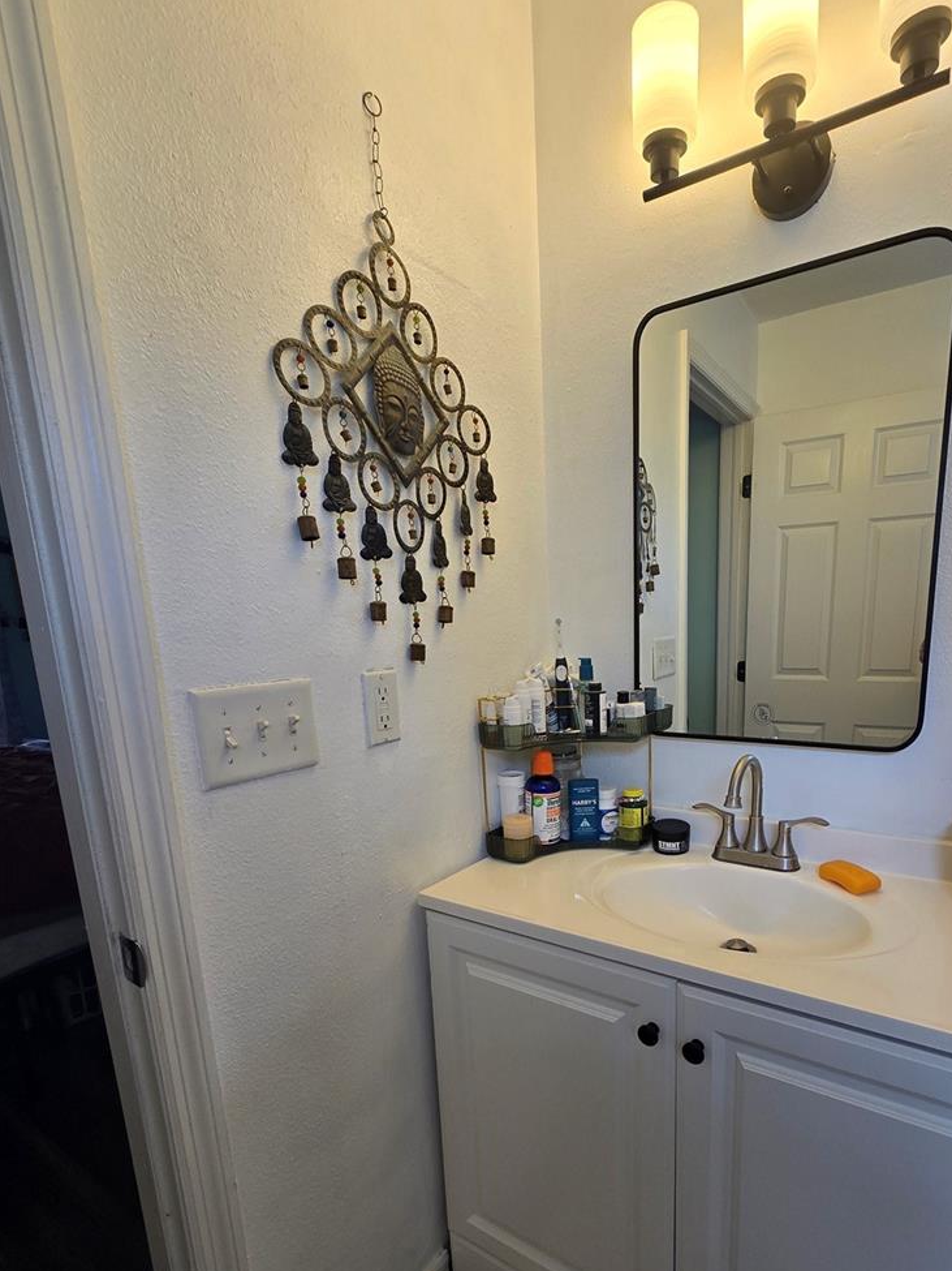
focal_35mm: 16
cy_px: 757
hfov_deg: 77.7
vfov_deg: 93.4
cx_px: 542
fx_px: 587
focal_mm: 2.2
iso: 50
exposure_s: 1/120
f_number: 2.2
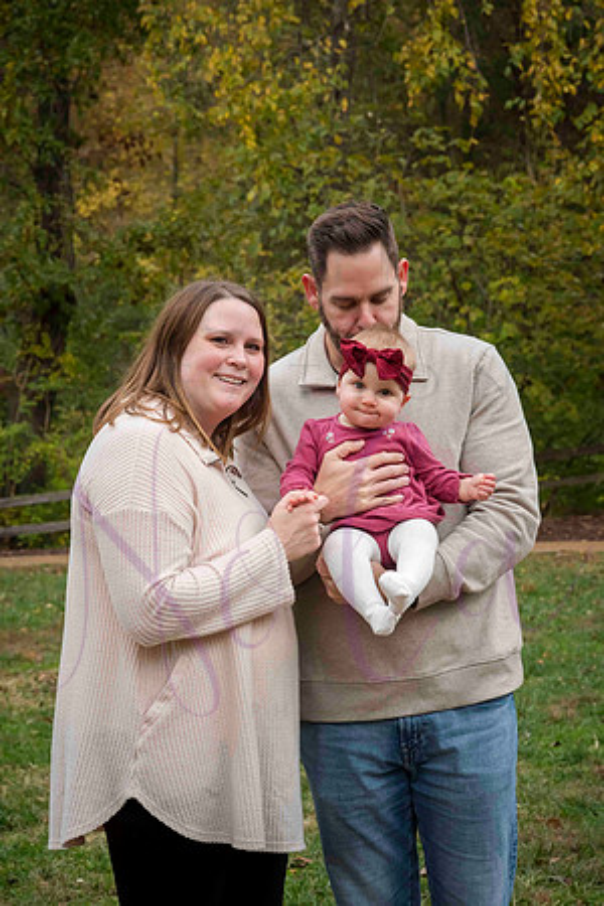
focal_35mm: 85
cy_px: 453
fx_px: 2139
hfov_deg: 16.1
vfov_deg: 23.9
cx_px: 302
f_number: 10
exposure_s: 1/400
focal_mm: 85
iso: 800
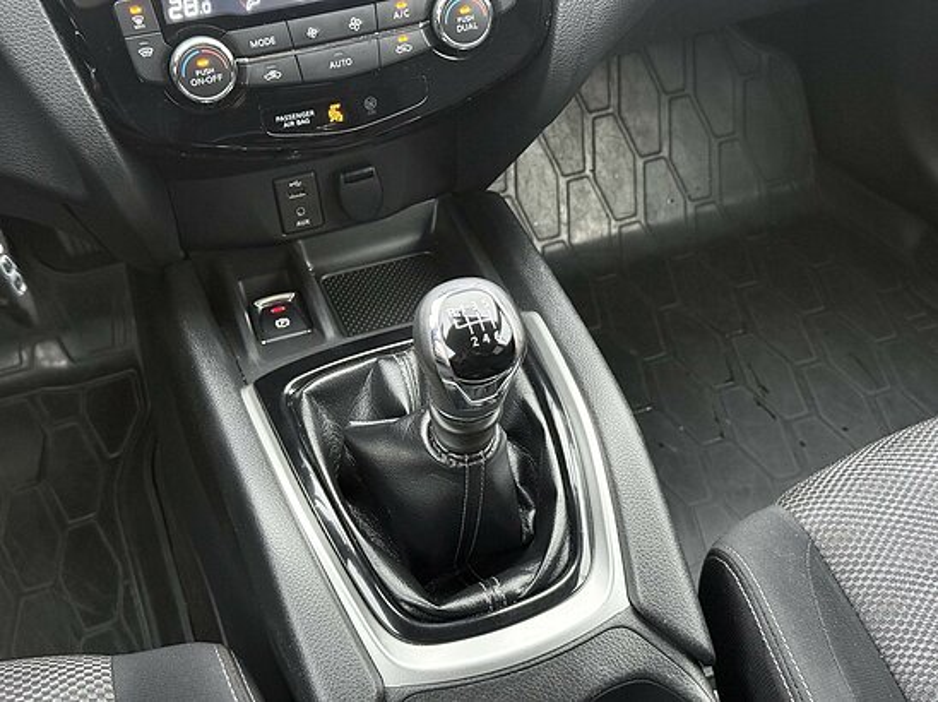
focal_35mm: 48
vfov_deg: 30.2
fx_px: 1300
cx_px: 469
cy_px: 351
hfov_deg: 39.7
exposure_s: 1/37
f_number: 1.78
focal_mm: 6.76
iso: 500
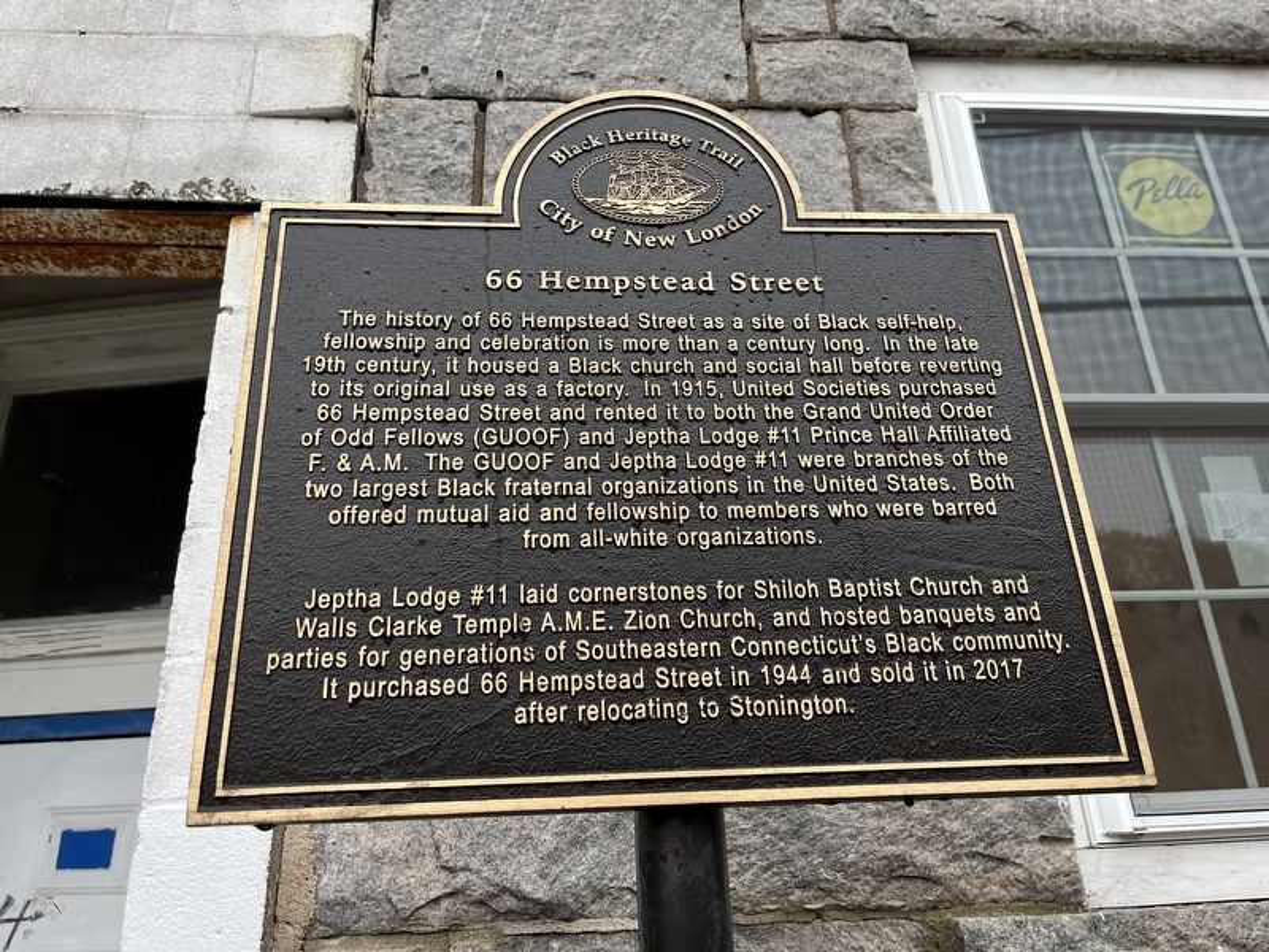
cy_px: 476
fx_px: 953
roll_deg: +1.8
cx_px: 634
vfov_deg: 53.1
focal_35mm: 26
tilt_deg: +22.7
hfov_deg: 67.3
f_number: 1.6
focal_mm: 5.1
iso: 50
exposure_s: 1/649
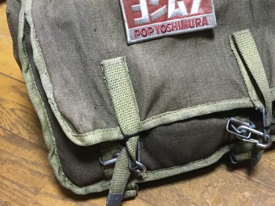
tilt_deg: -38.6
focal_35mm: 50
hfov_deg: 38.1
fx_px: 397
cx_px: 165
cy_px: 49
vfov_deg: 28.6
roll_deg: +5.2
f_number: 2.2
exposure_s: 1/20
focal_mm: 4.15
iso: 200
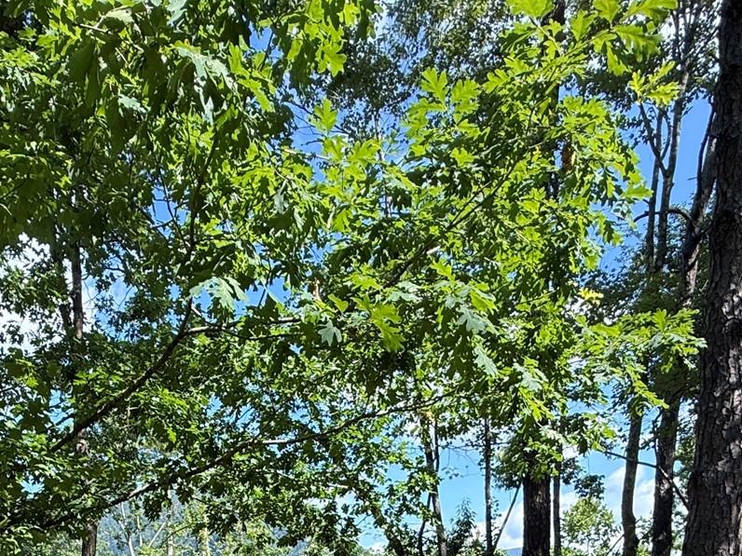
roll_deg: -0.3
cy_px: 695
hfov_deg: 50.1
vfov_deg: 31.8
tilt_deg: -4.7
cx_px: 224
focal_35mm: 36
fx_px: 772
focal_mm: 2.22
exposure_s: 1/486
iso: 64
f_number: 2.2
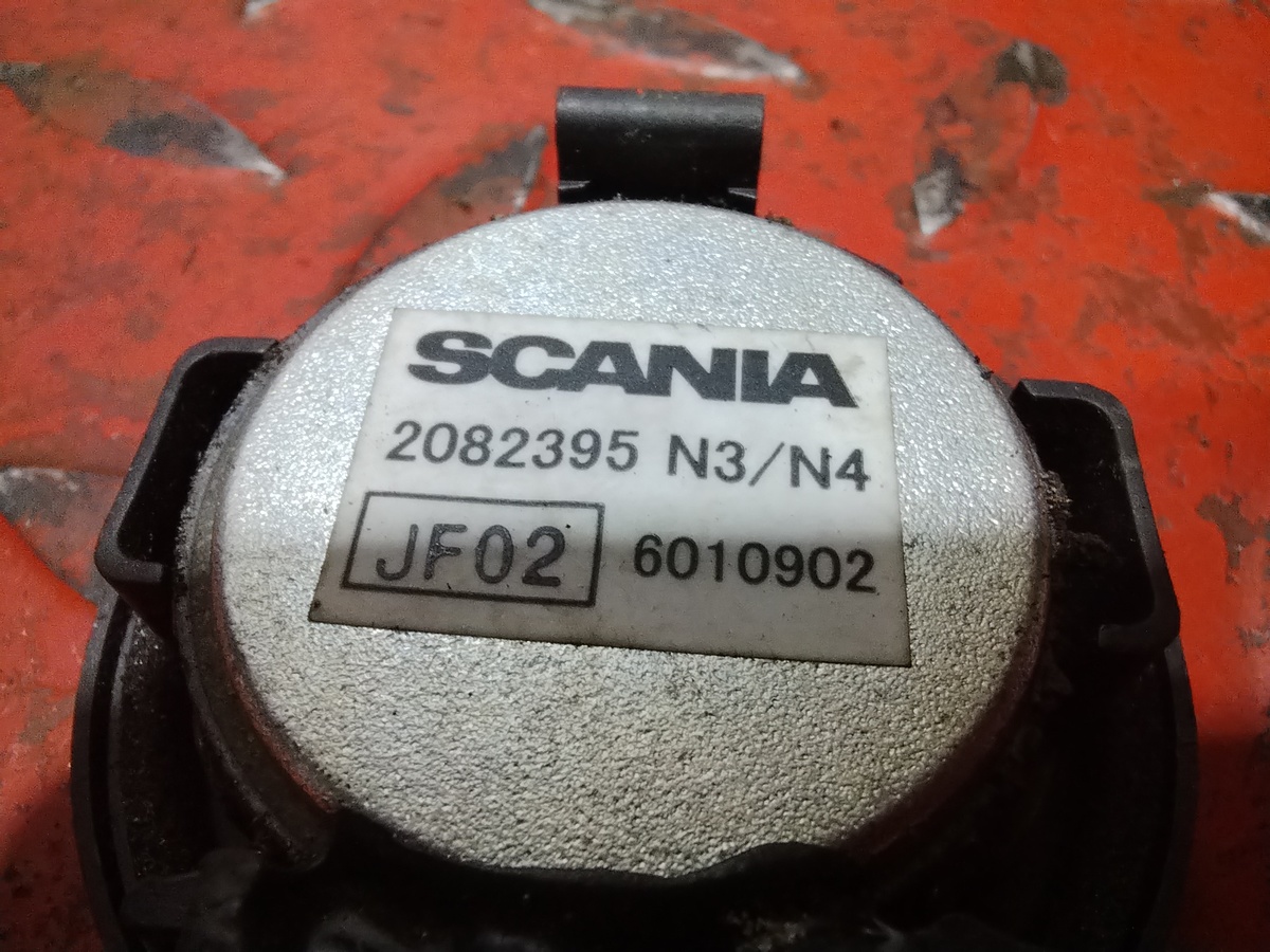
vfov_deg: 51.4
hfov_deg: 65.3
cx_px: 635
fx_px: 991
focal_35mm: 27
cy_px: 476
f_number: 2
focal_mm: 2.2
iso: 106
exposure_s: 1/33.3
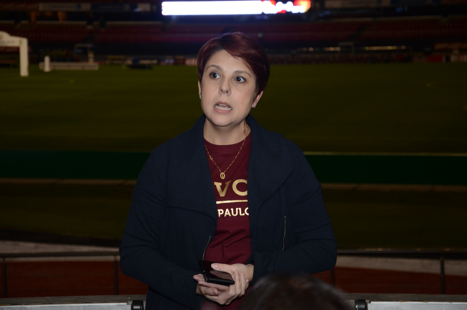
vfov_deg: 13.0
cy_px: 155
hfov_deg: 19.5
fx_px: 1359
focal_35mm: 105
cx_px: 234
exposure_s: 1/80
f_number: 5.3
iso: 800
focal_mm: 70
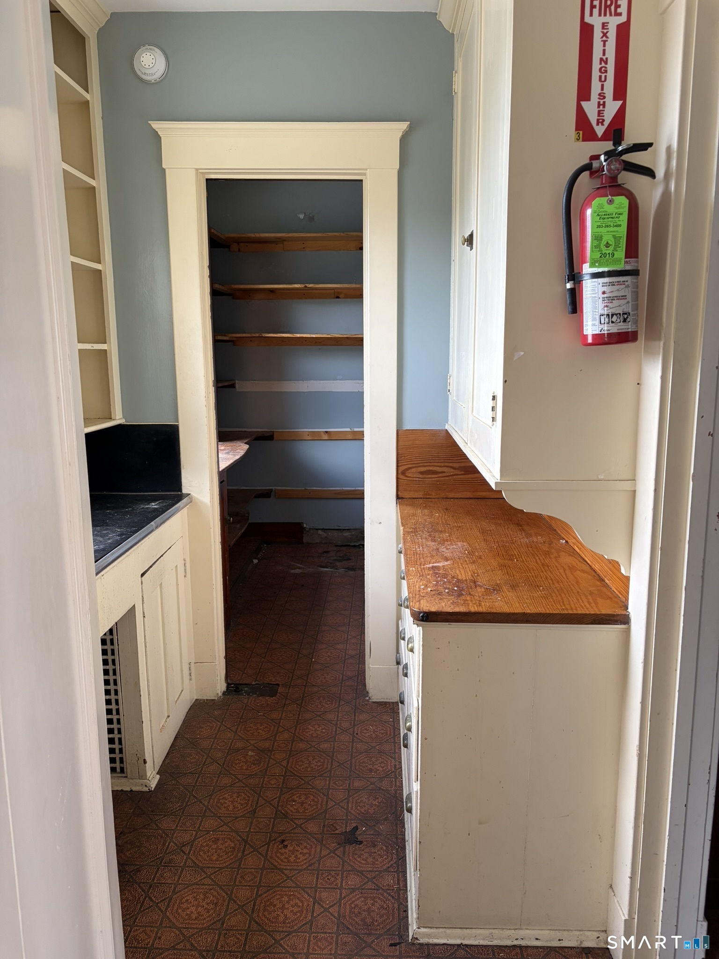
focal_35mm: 26
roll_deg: +0.8
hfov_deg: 53.1
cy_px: 480
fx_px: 720
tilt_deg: -9.1
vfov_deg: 67.3
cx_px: 360
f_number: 1.6
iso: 125
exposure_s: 1/104
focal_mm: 5.96
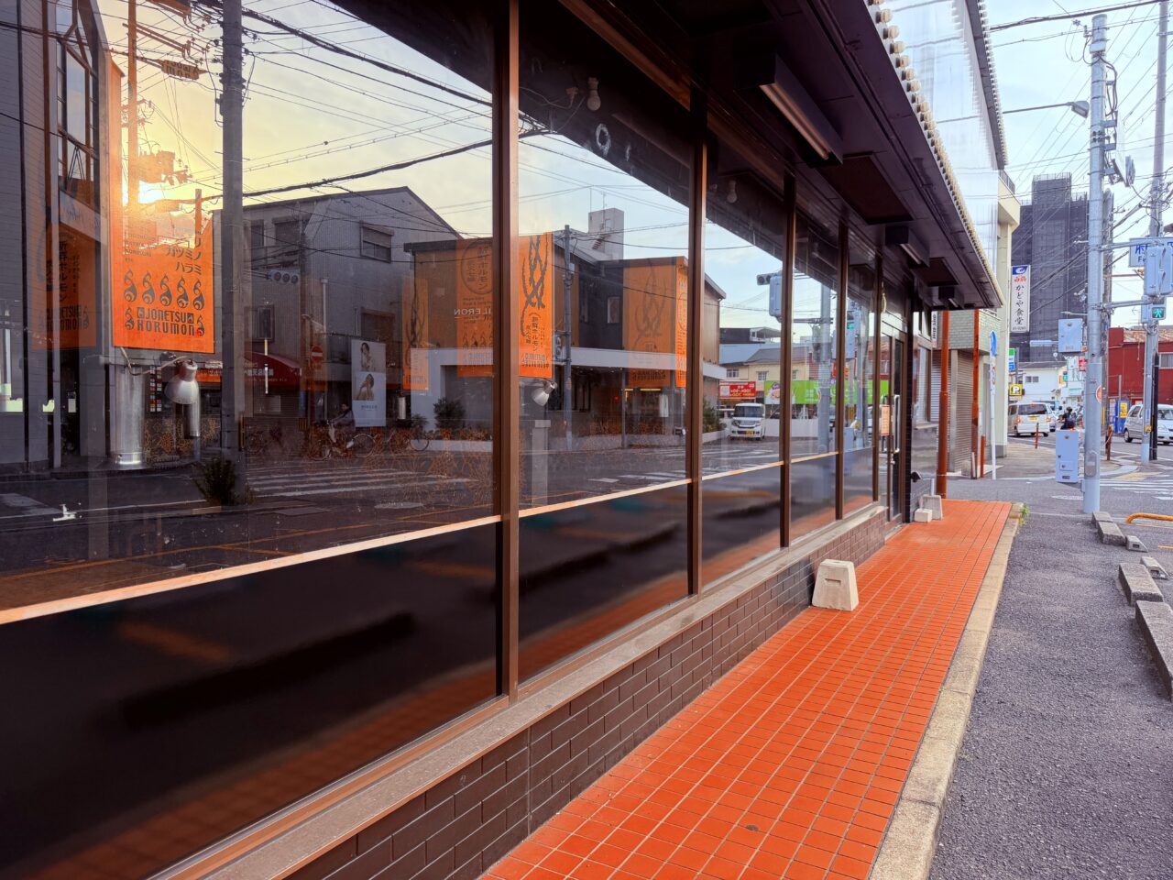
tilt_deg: -1.1
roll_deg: -0.3
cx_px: 586
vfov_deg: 56.8
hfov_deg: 71.6
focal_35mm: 24
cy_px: 440
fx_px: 813
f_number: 1.78
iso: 100
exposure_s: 1/332
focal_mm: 6.76
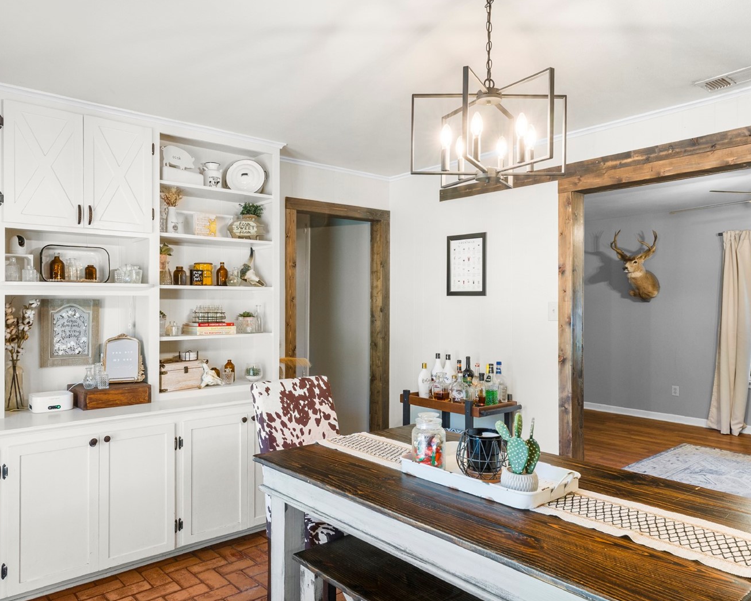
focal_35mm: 25
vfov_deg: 56.8
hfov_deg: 68.0
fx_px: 556
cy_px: 309
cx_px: 353
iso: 400
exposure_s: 1/10
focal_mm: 16
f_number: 10
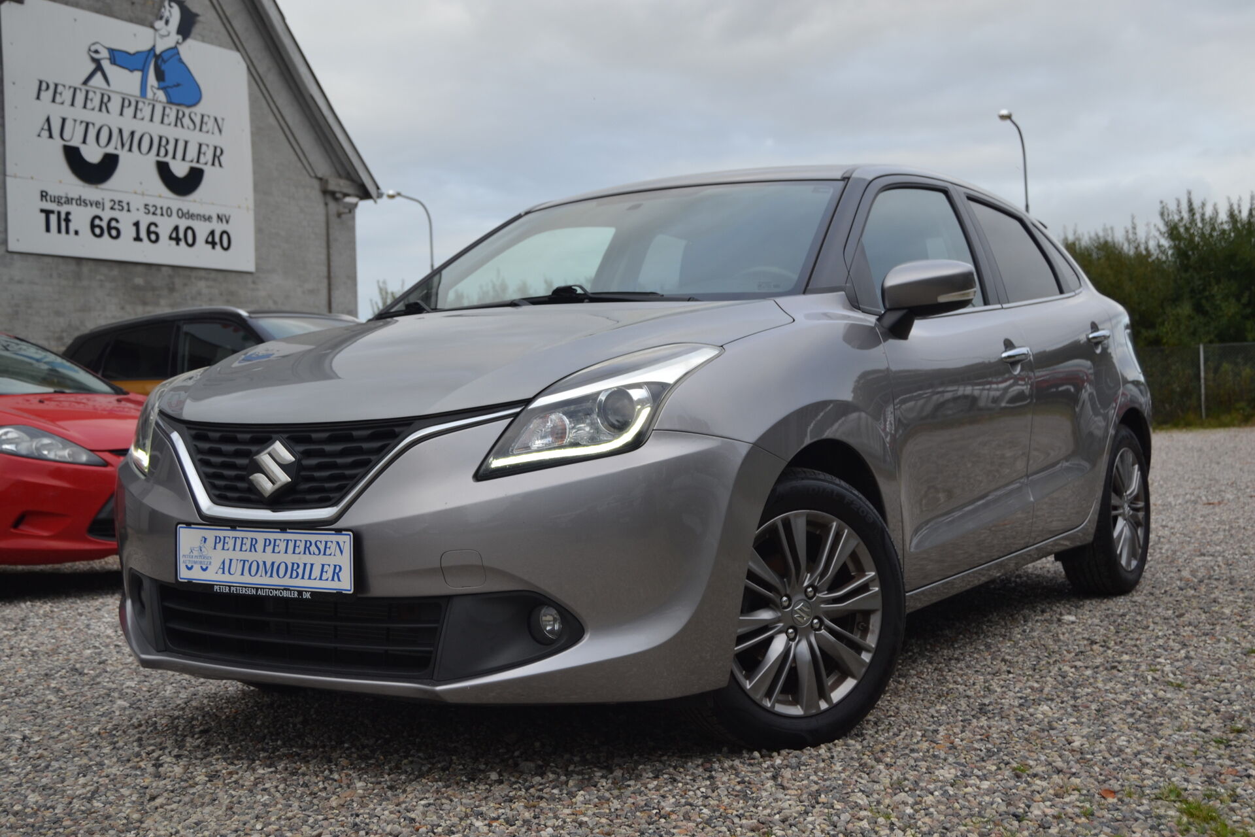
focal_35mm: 42
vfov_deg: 31.9
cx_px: 628
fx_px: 1464
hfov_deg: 46.4
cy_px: 418
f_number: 5.6
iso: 100
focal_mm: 28
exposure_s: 1/125
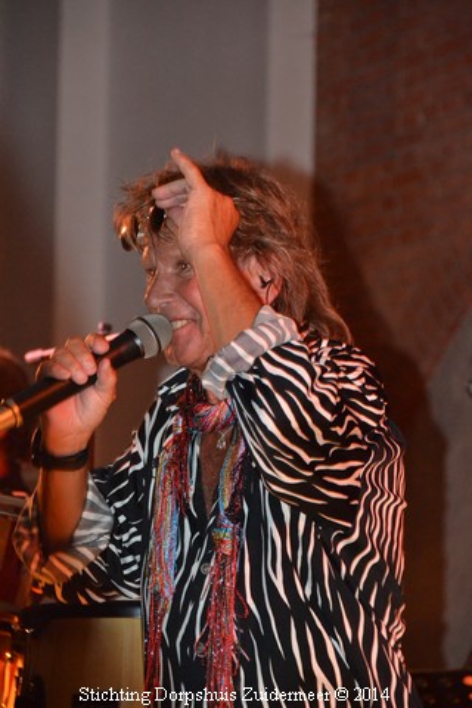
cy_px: 354
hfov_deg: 8.2
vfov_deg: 12.2
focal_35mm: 168
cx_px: 236
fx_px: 3304
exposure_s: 1/60
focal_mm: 112
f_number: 5.3
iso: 3200
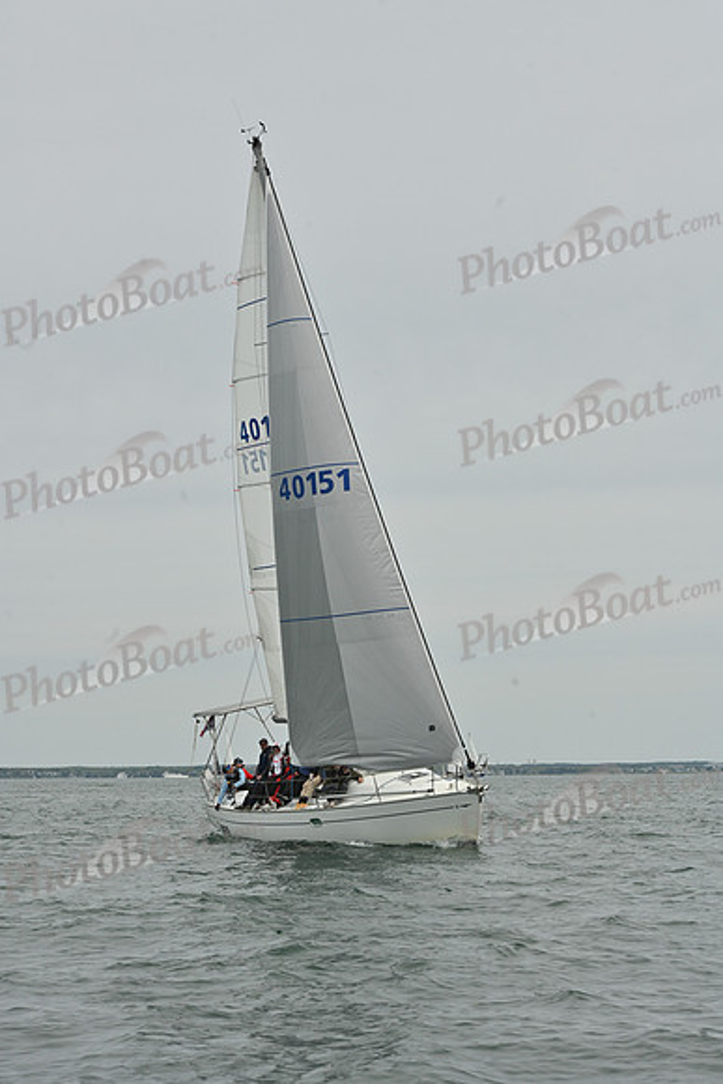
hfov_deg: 14.0
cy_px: 542
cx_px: 362
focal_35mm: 98
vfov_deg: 20.8
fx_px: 2950
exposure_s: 1/1000
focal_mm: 98
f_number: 11
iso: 320
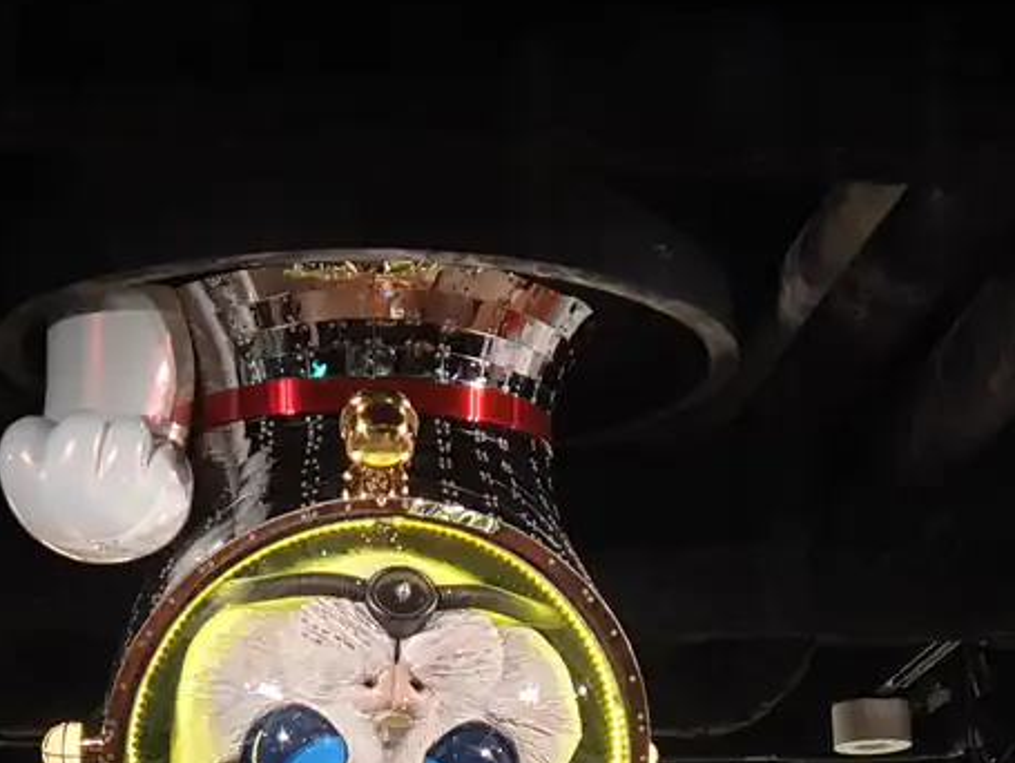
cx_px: 658
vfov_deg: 10.6
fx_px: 4020
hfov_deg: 14.4
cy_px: 937
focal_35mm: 137
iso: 125
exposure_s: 1/24
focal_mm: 6
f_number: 2.4
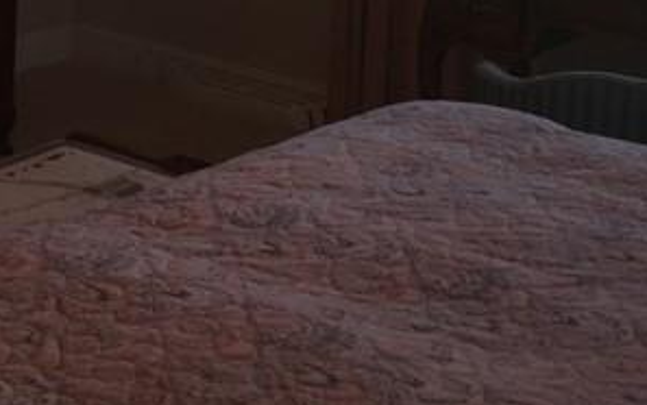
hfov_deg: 19.4
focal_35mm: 106
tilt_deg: -5.6
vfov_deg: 11.8
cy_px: -229
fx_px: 1870
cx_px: 135
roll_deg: -1.5
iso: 25
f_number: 2.2
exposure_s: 1/90
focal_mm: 4.15
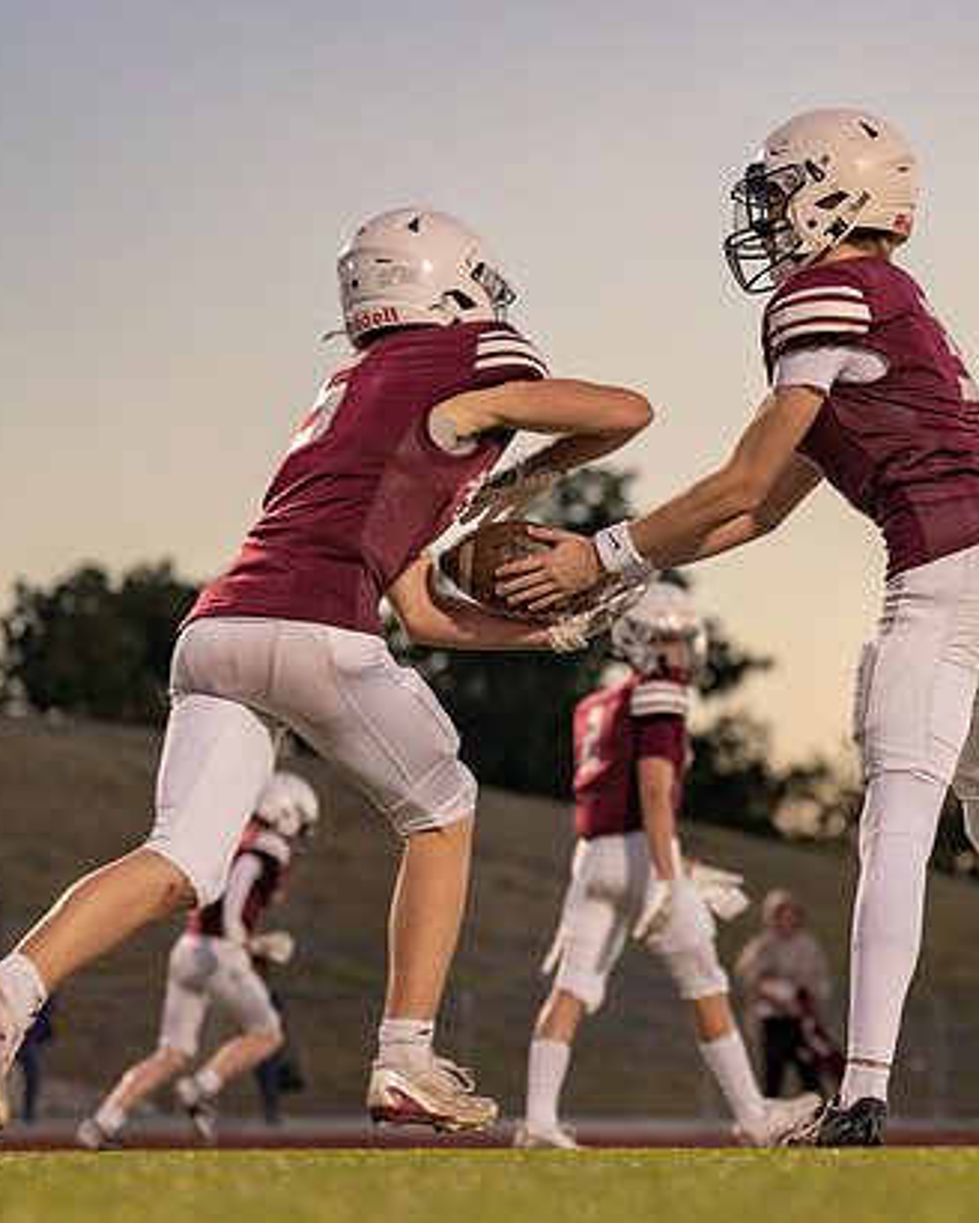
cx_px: 908
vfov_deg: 11.9
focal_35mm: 162
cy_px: 589
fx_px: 5867
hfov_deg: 9.5
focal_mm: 91
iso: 800
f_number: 2.8
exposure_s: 1/500
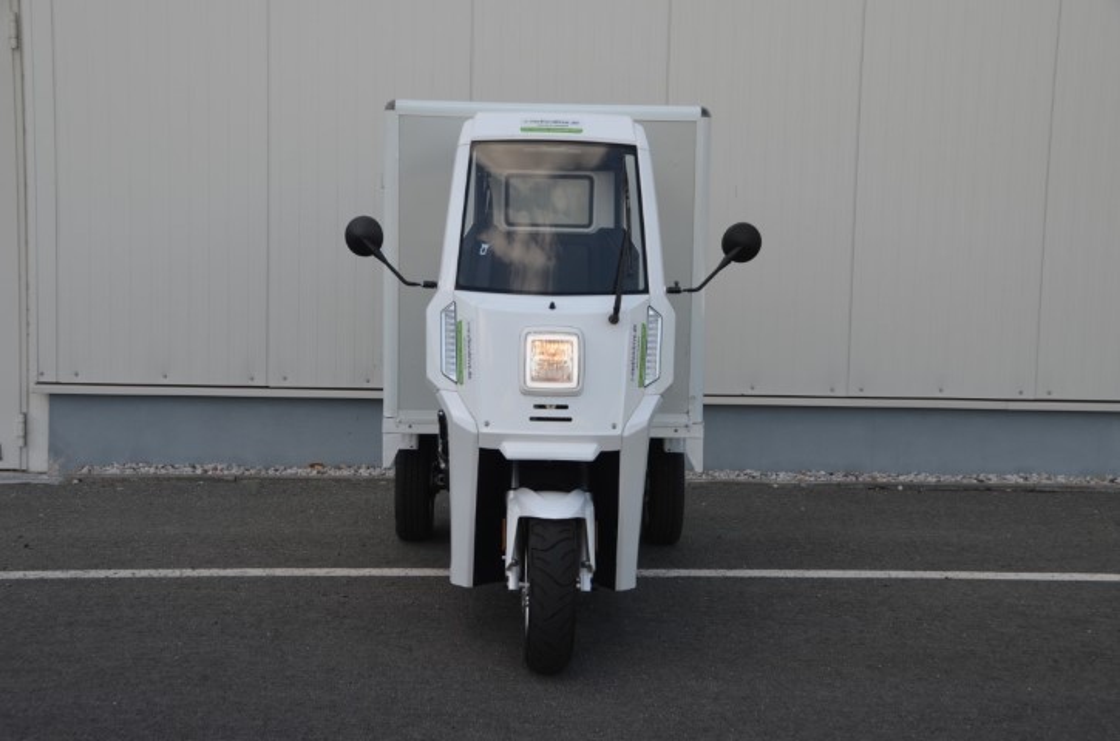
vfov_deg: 27.9
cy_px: 370
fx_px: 1490
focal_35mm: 48
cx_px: 560
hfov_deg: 41.2
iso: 200
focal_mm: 32
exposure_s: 1/250
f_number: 8
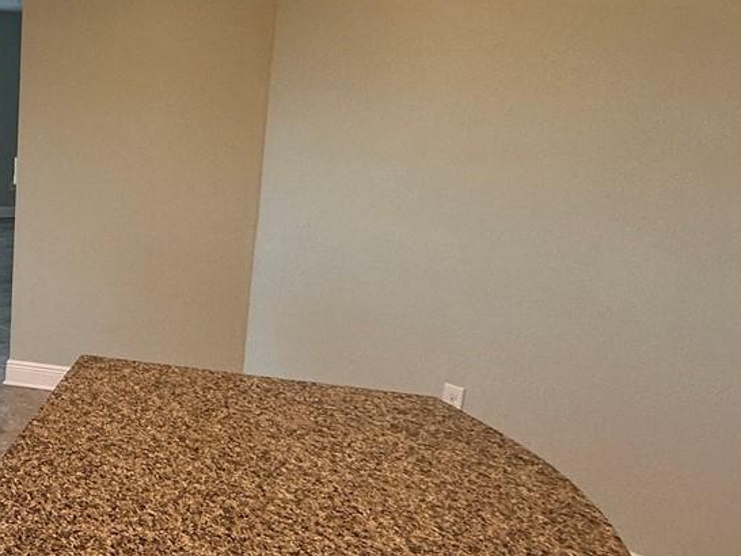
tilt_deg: -11.0
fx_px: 878
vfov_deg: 35.2
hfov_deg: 37.8
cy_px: 286
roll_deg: -0.3
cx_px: -81
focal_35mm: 41
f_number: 2.2
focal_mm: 2.22
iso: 125
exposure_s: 1/120
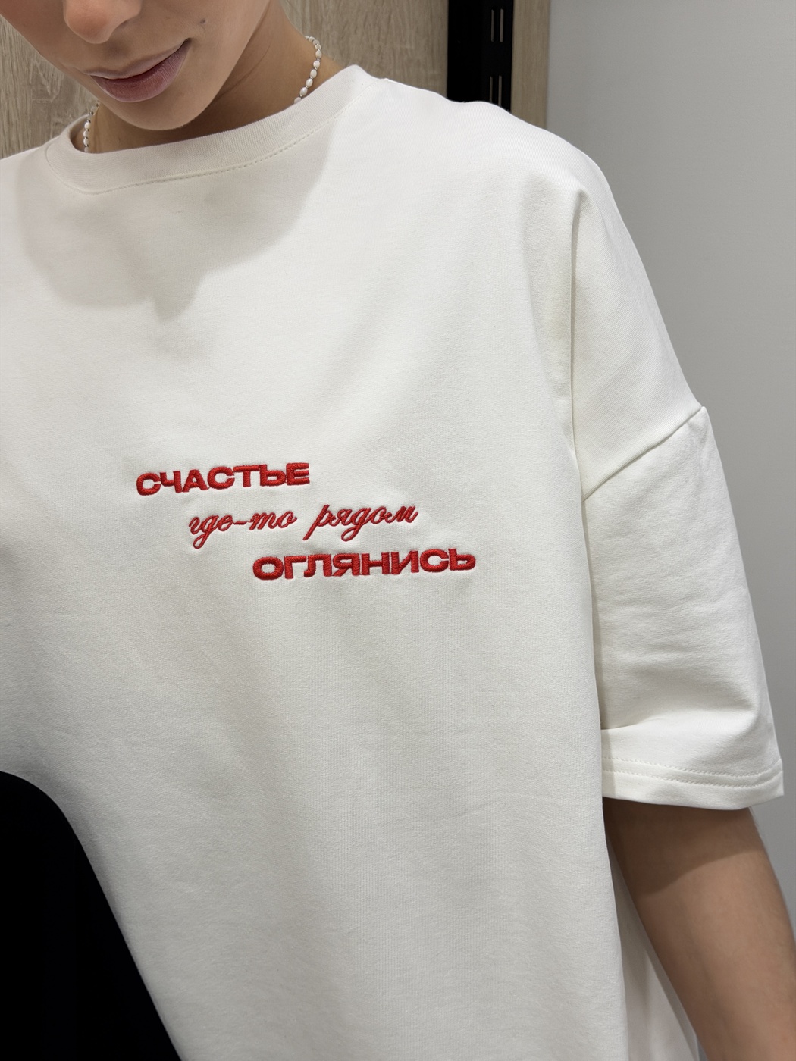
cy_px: 530
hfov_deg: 30.3
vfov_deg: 39.7
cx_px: 398
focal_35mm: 48
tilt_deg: -15.0
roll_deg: -0.3
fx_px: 1472
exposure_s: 1/150
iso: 50
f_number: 1.78
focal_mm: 6.76
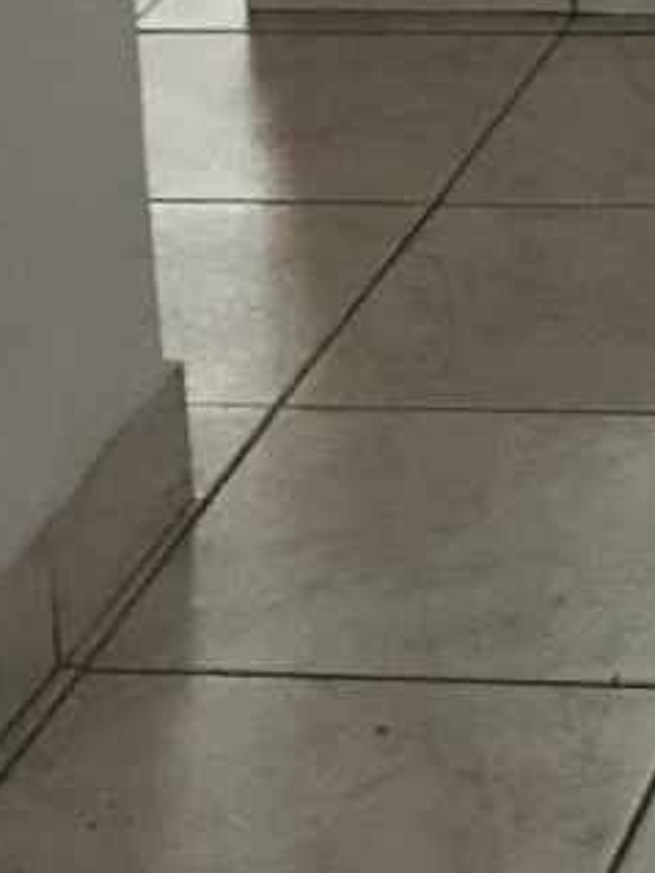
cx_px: 1351
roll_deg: -0.4
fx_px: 4563
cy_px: -755
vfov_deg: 10.2
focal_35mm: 181
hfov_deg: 7.8
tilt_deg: -7.9
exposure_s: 1/15
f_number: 1.8
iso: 100
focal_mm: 3.99
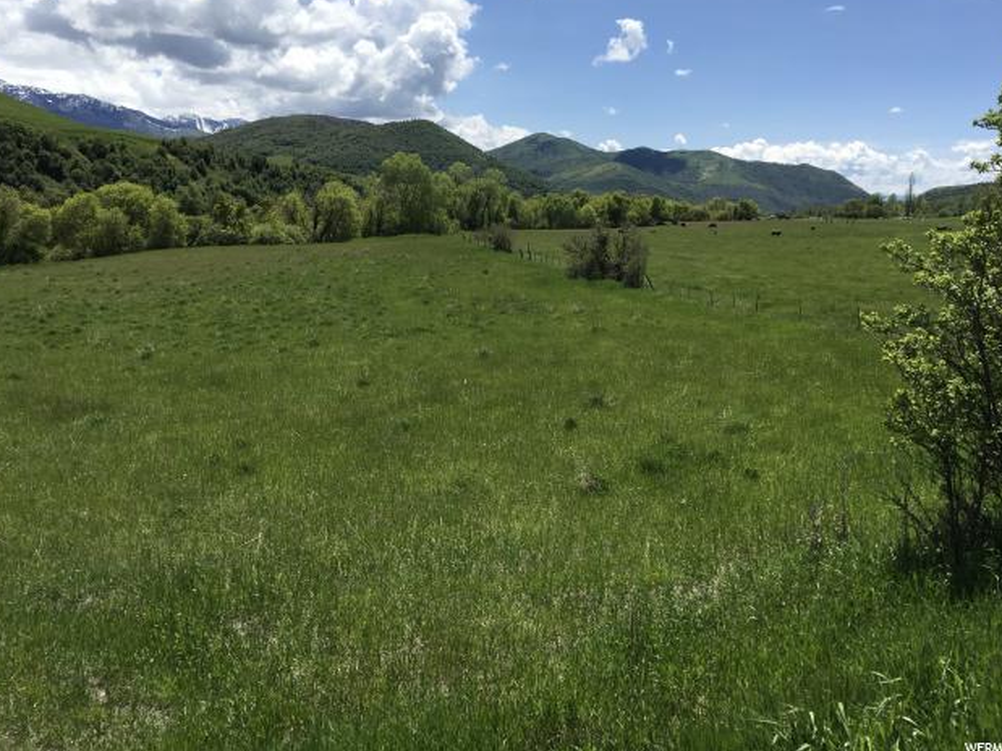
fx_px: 868
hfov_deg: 60.0
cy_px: 366
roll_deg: -1.6
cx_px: 499
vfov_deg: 46.8
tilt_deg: -9.0
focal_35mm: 30
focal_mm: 4.15
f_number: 2.2
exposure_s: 1/2079
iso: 25
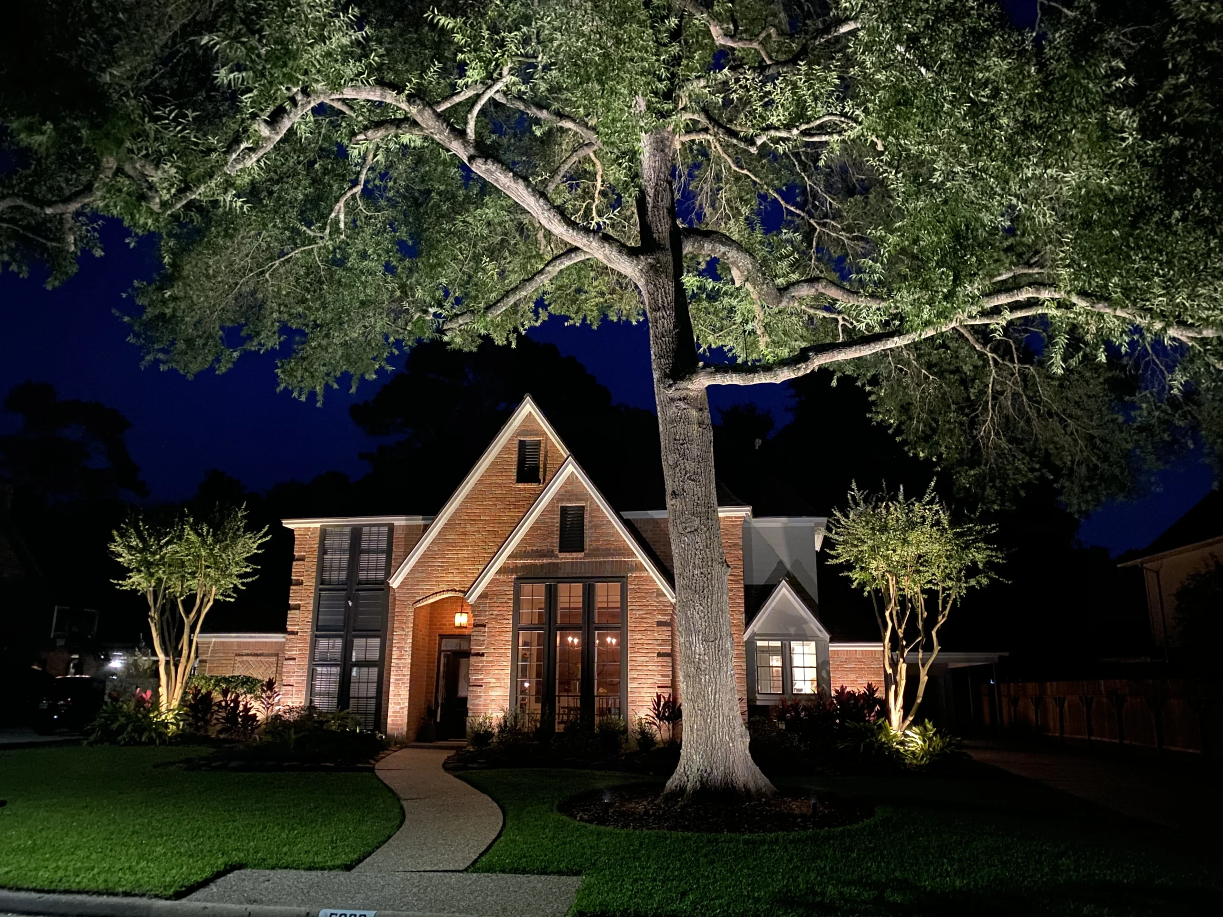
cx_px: 612
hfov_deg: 67.3
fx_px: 919
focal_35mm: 26
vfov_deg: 53.1
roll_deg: -0.9
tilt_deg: +14.9
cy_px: 458
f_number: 1.8
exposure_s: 1/4
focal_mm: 4.25
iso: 640
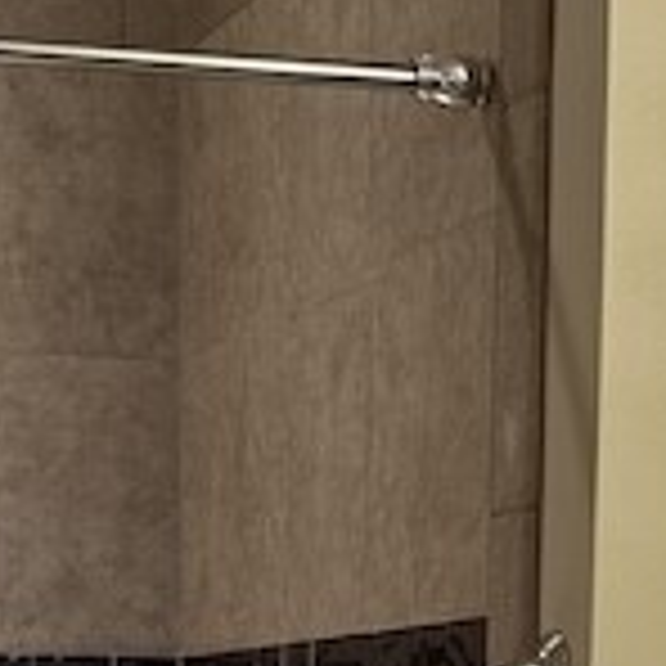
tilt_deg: -10.2
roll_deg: +0.0
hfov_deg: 12.6
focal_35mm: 138
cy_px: 1310
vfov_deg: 11.5
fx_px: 3004
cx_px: 261
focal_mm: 6.76
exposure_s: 1/60
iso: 250
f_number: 1.78
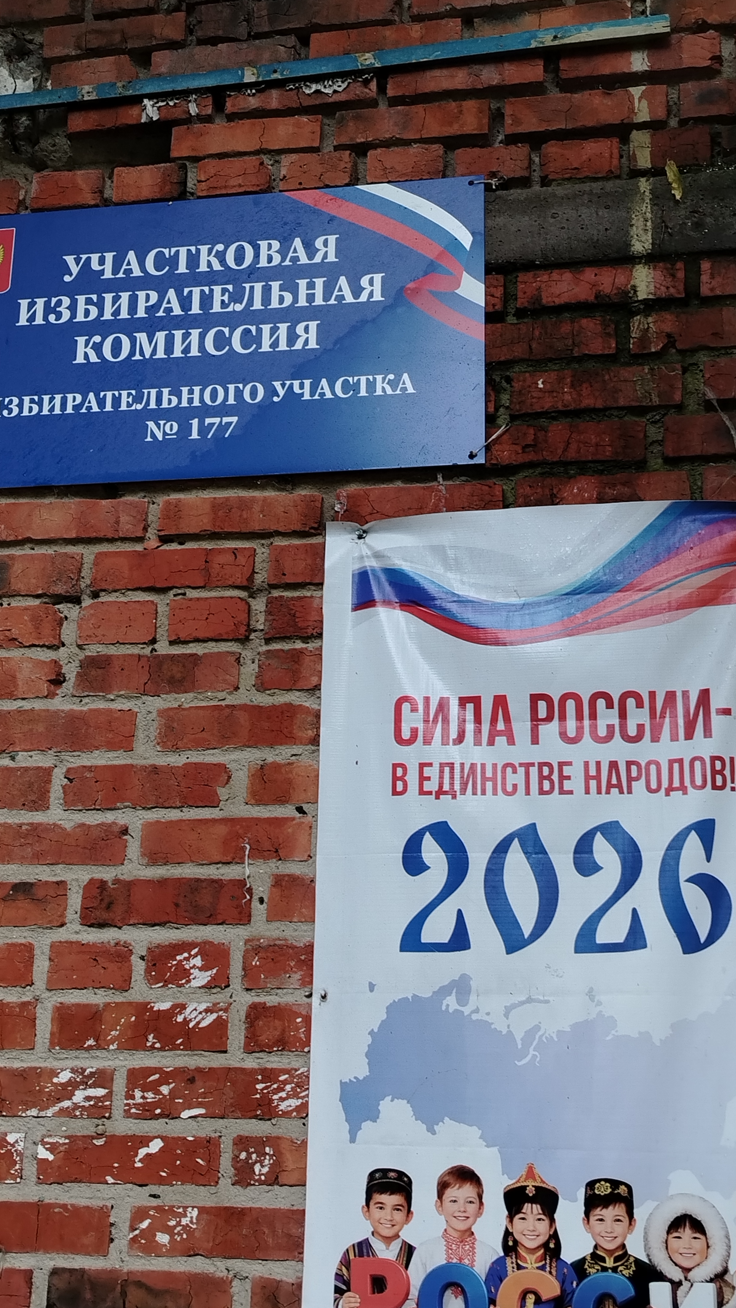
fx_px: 1562
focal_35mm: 45
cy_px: 655
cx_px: 340
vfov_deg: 45.5
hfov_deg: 26.5
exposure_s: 1/40
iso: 728
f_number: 1.75
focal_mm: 5.25
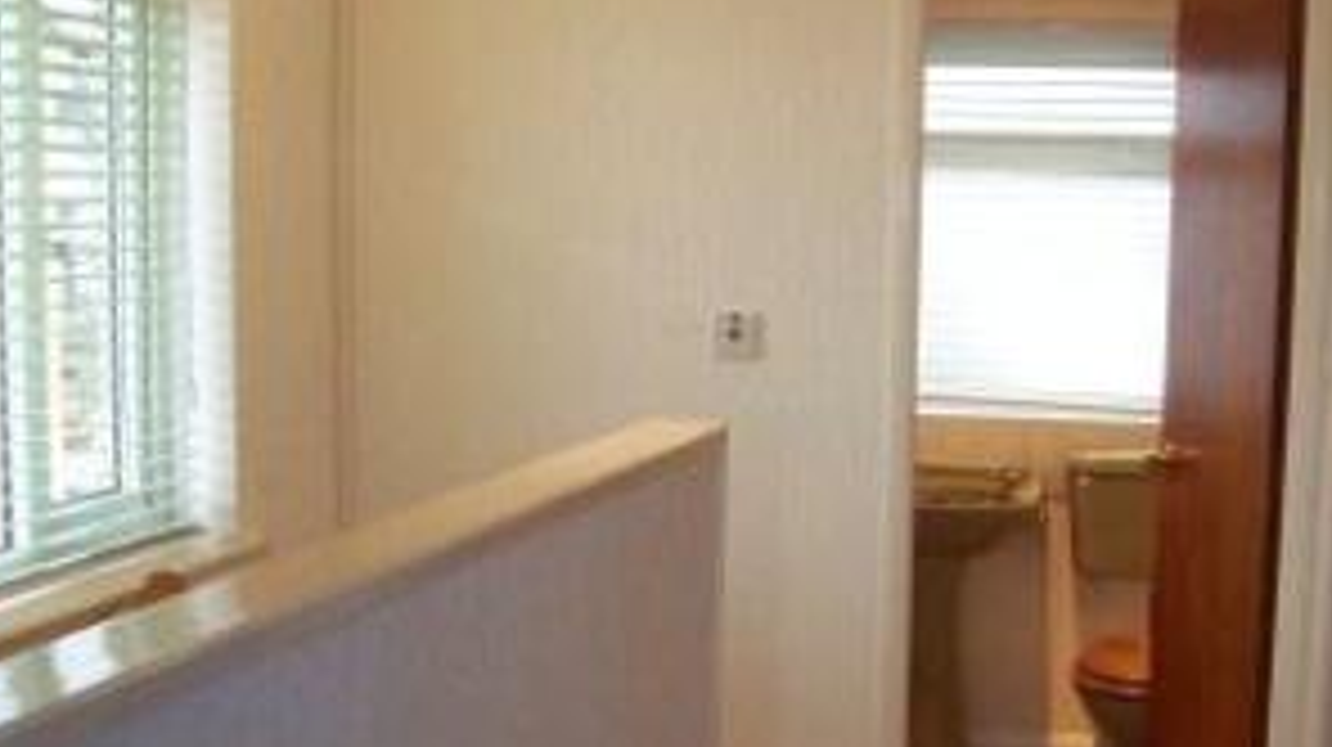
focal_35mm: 58
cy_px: 533
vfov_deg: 20.6
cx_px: 680
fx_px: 2047
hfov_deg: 36.0
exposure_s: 1/74.5
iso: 200
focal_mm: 6
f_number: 2.7
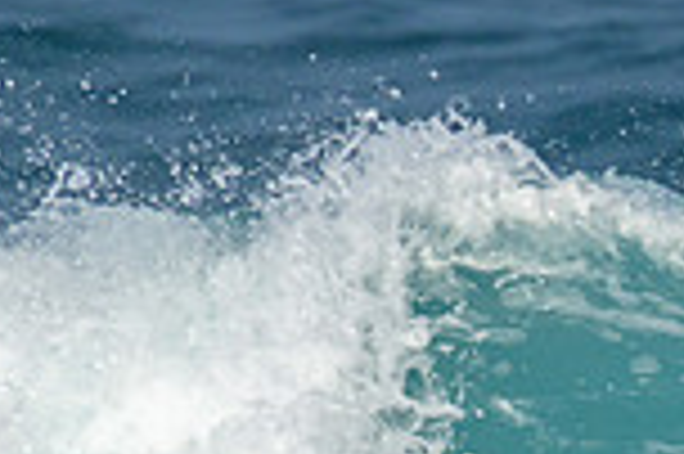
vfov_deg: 0.3
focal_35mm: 4268
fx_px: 81004
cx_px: 1183
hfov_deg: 0.5
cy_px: 454
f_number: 11
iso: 640
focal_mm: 800
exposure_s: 1/1600
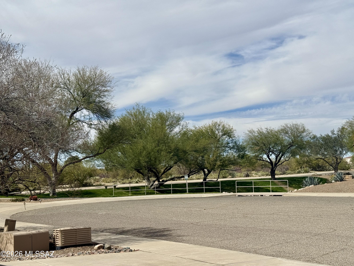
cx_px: 177
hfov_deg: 39.7
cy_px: 133
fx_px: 491
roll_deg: +1.7
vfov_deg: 30.3
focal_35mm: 48
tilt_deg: +4.3
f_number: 1.78
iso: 64
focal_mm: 6.76
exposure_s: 1/9901
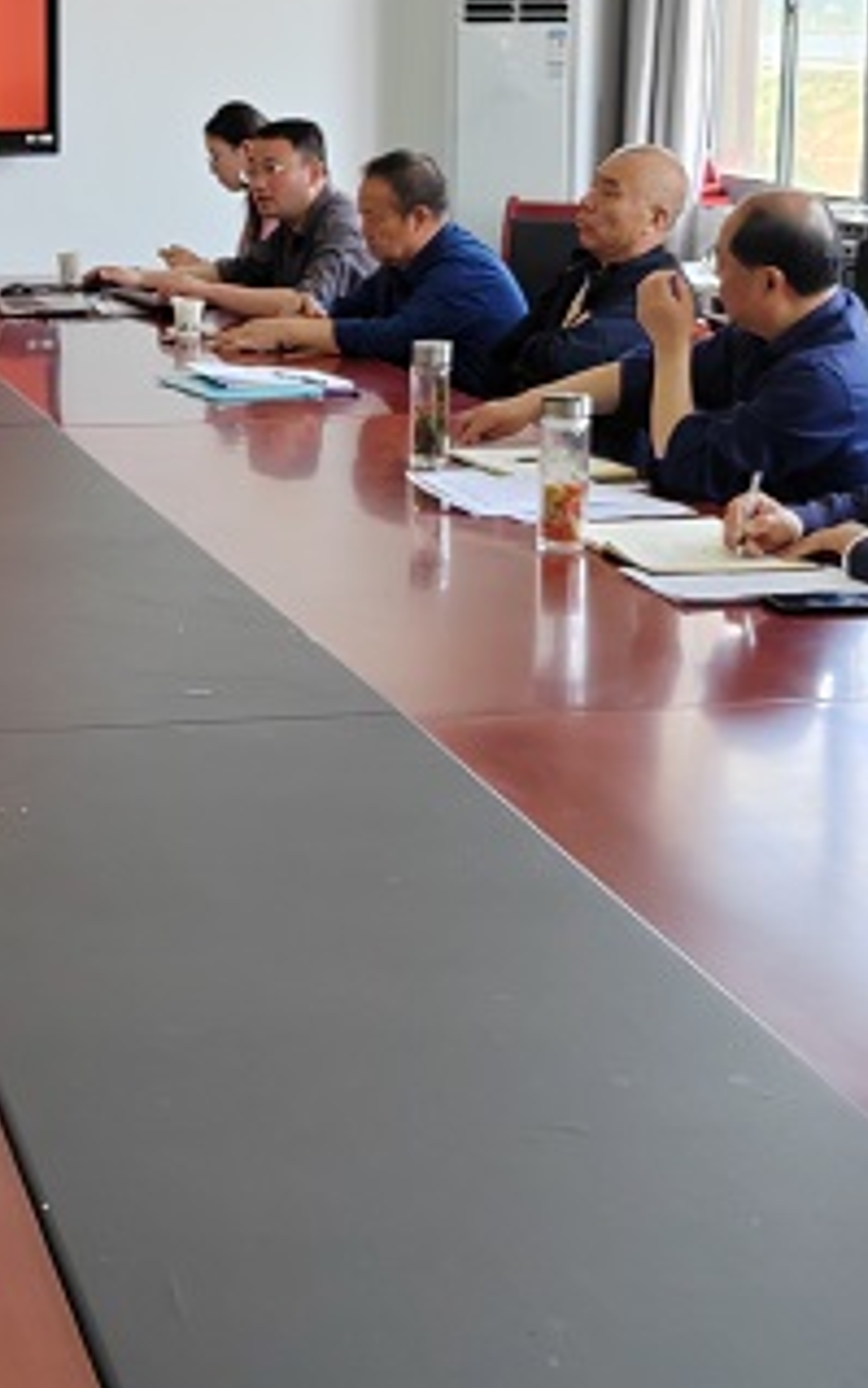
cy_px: 441
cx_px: 65
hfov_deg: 17.8
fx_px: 2723
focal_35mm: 72
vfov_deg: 28.4
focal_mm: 5.52
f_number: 1.9
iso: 160
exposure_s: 1/100
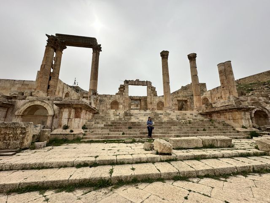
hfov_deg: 102.1
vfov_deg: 85.7
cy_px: 102
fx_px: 109
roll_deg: -0.1
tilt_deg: +11.3
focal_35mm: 14
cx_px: 135
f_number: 2.2
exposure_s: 1/3205
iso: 40
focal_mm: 2.22
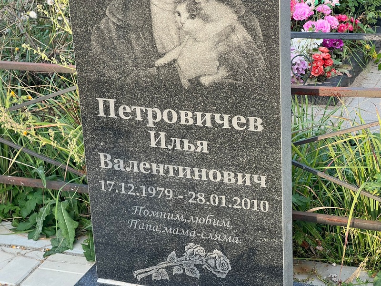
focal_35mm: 77
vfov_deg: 19.1
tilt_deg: -23.3
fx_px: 847
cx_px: 190
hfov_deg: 25.3
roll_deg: +4.9
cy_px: 143
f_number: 2.8
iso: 40
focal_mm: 9
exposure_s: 1/99
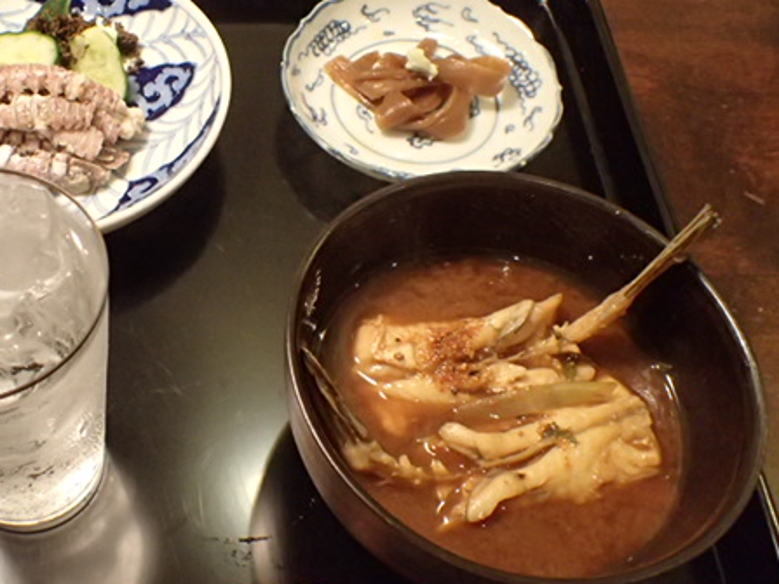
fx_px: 967
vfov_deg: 33.6
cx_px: 230
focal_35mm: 43
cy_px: 272
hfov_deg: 42.9
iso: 800
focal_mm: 5.5
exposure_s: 1/40
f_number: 2.3
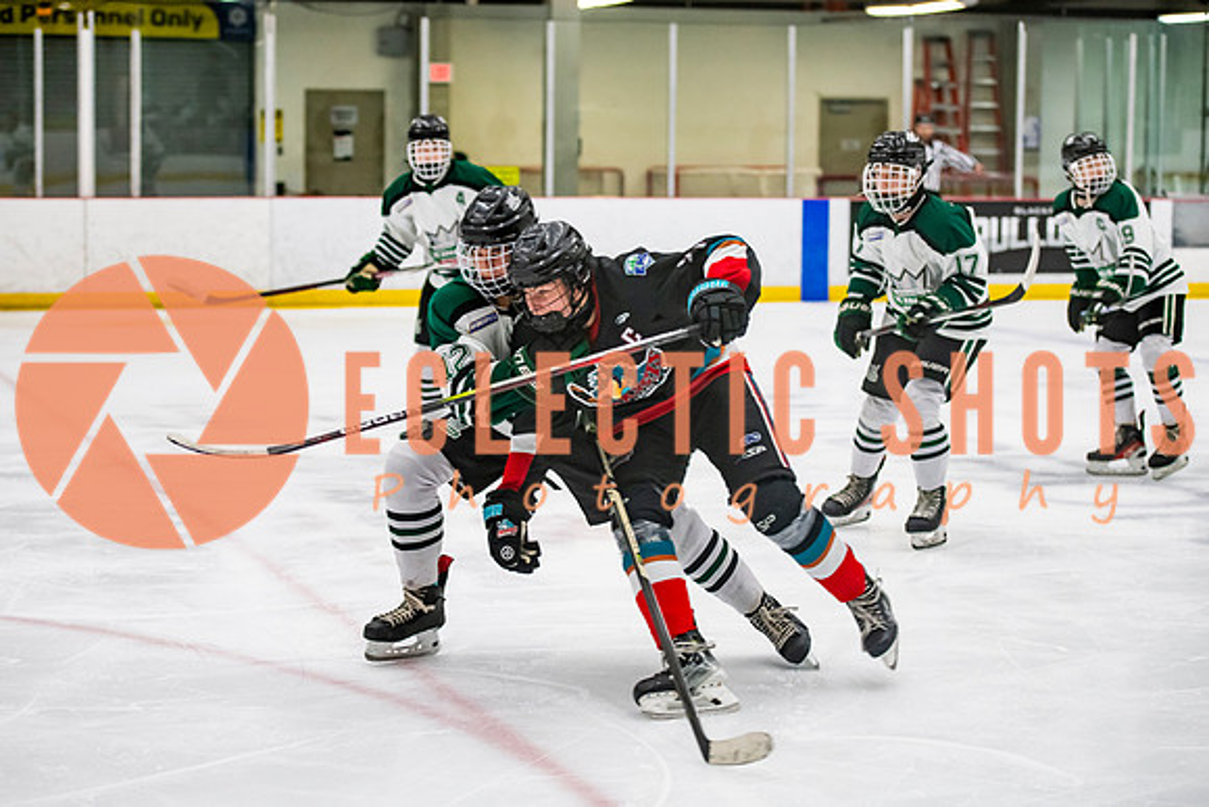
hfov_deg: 23.4
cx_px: 581
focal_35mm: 87
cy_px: 403
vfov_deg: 15.8
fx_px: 2913
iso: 2000
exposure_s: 1/640
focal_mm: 78
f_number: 3.2
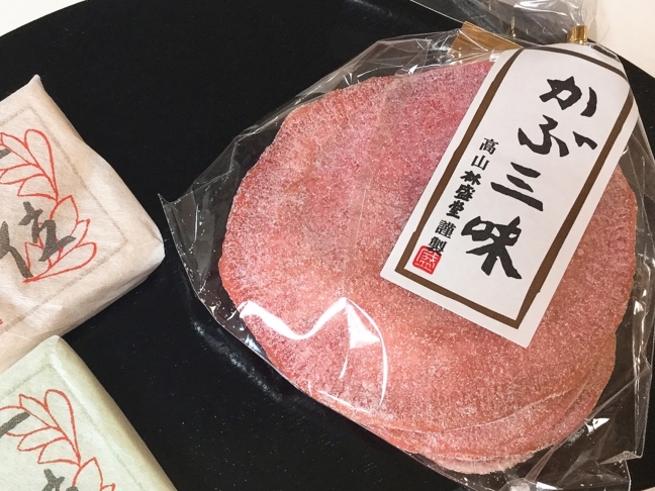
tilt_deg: -81.1
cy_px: 285
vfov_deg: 29.6
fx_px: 927
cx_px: 215
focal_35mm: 49
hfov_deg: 38.4
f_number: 2.4
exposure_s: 1/30
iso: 64
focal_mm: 3.3
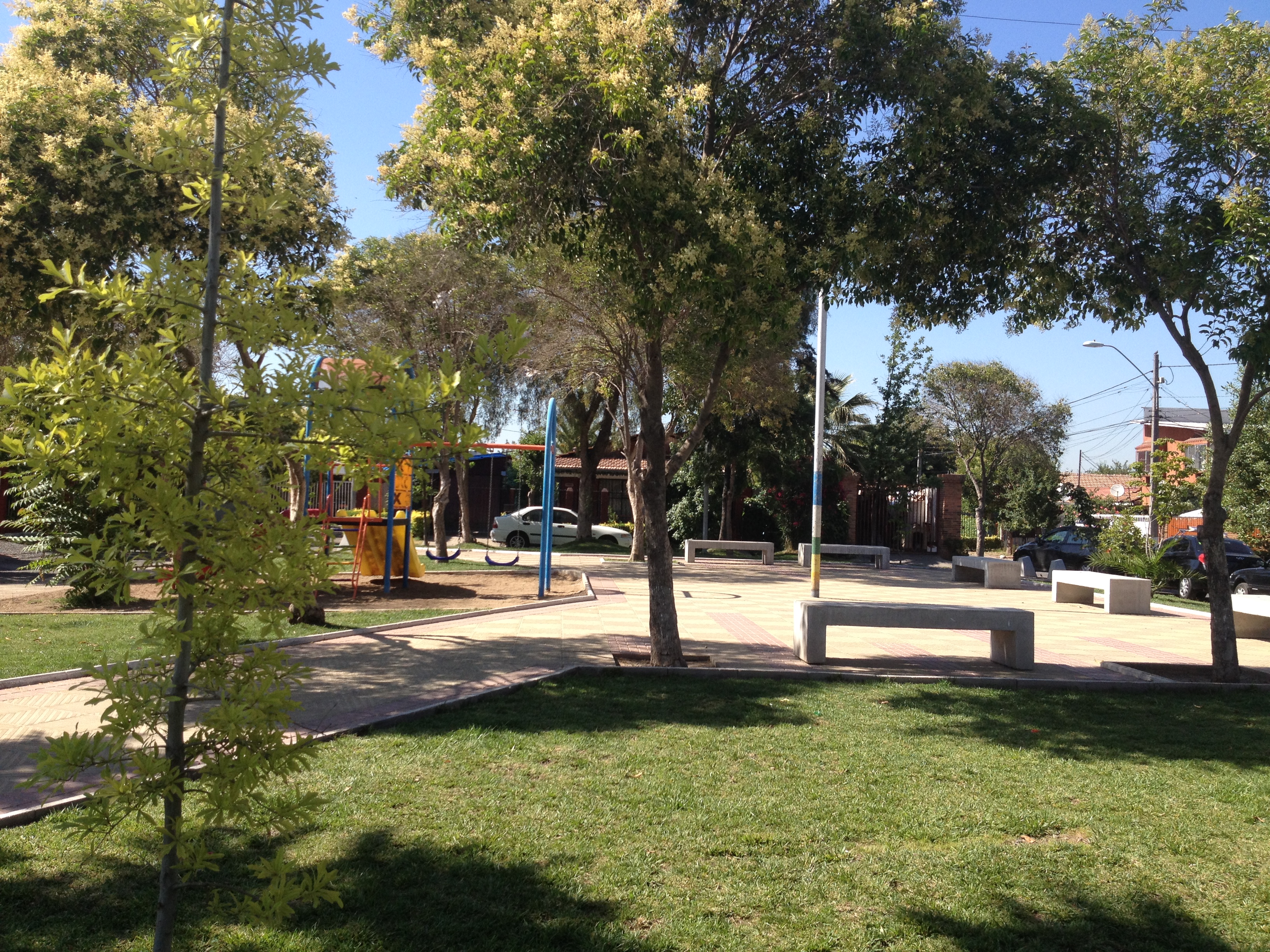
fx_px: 1284
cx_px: 635
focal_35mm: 35
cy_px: 476
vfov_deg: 40.7
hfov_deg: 52.6
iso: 50
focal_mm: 4.28
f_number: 2.4
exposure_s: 1/905
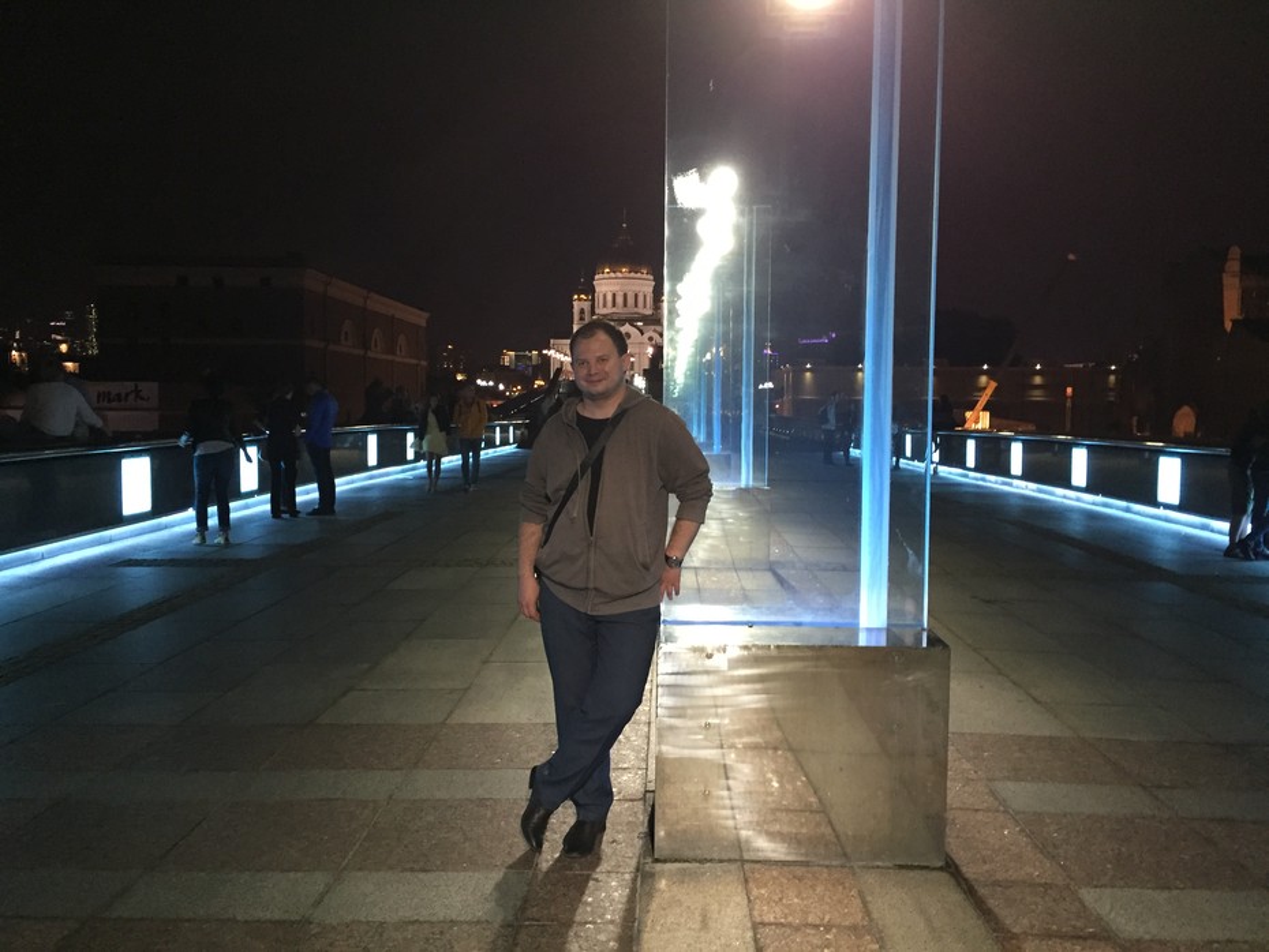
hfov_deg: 61.6
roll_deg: -0.2
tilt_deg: -3.8
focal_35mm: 29
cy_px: 476
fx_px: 1063
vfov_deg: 48.2
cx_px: 634
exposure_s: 1/20
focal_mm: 4.15
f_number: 2.2
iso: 250
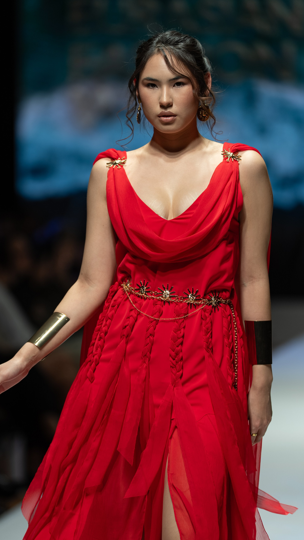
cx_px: 146
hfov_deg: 4.9
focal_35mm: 246
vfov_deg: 8.8
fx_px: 3524
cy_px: 307
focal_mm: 200
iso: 200
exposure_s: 1/400
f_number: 2.8
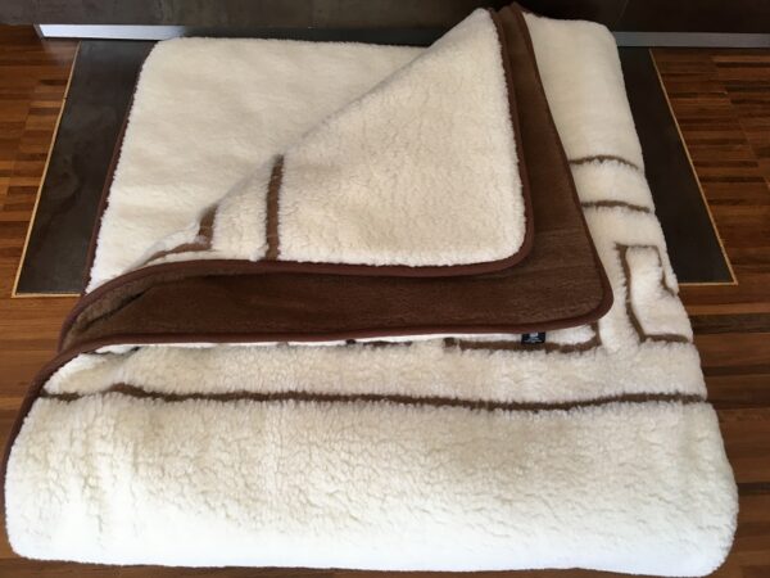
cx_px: 385
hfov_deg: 61.7
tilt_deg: -60.7
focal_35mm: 29
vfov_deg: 48.2
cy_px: 289
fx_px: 645
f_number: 2.2
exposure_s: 1/30
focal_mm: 4.15
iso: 32
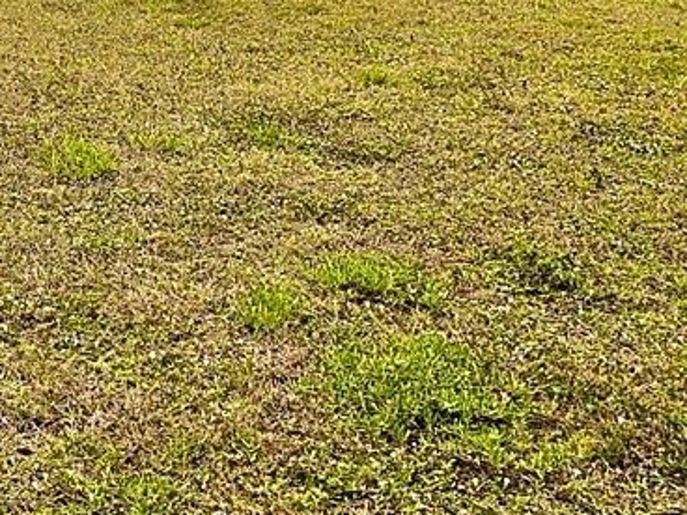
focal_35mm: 64
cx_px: -22
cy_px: -101
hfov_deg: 28.2
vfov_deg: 21.3
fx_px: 1270
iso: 10
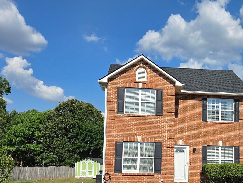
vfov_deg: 32.8
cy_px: 142
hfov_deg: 42.9
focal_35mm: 43
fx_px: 302
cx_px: 173
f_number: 1.8
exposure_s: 1/5697
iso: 80
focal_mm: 5.4
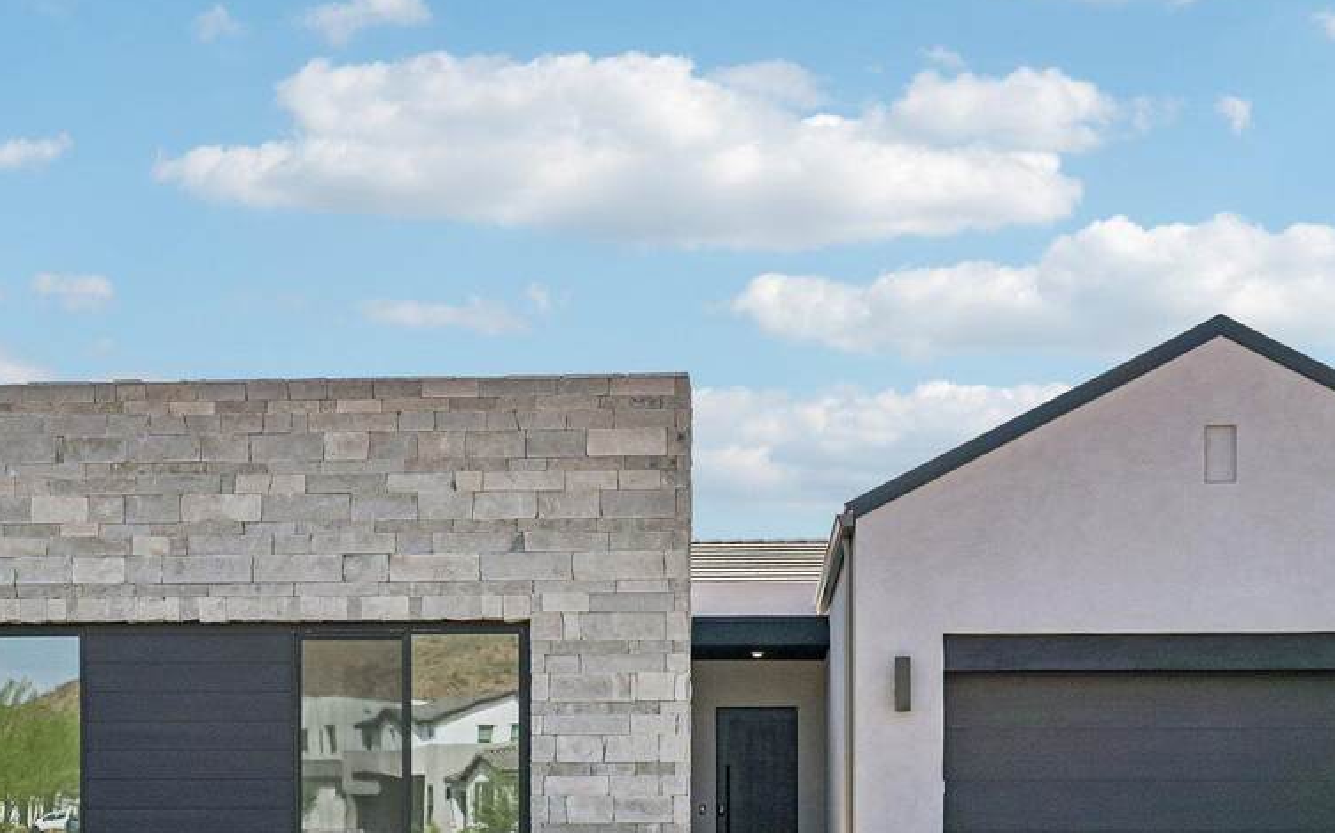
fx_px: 1891
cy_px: 715
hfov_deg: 38.9
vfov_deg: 24.3
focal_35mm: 52
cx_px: 674
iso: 100
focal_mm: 30
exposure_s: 1/500
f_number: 8
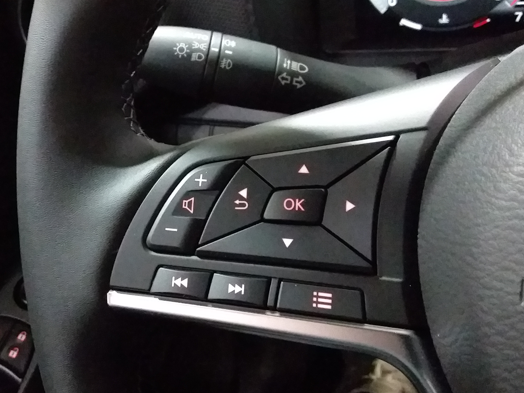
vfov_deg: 35.0
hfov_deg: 45.5
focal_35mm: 41
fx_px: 621
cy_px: 155
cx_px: 205
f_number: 1.9
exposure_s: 1/17
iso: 1000
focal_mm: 2.91
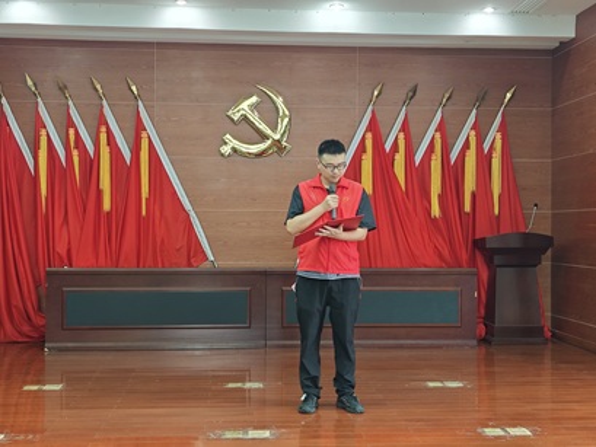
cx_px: 298
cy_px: 224
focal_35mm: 46
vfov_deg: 31.5
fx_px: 792
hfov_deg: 41.2
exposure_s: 1/50
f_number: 1.6
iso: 160
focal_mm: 6.55
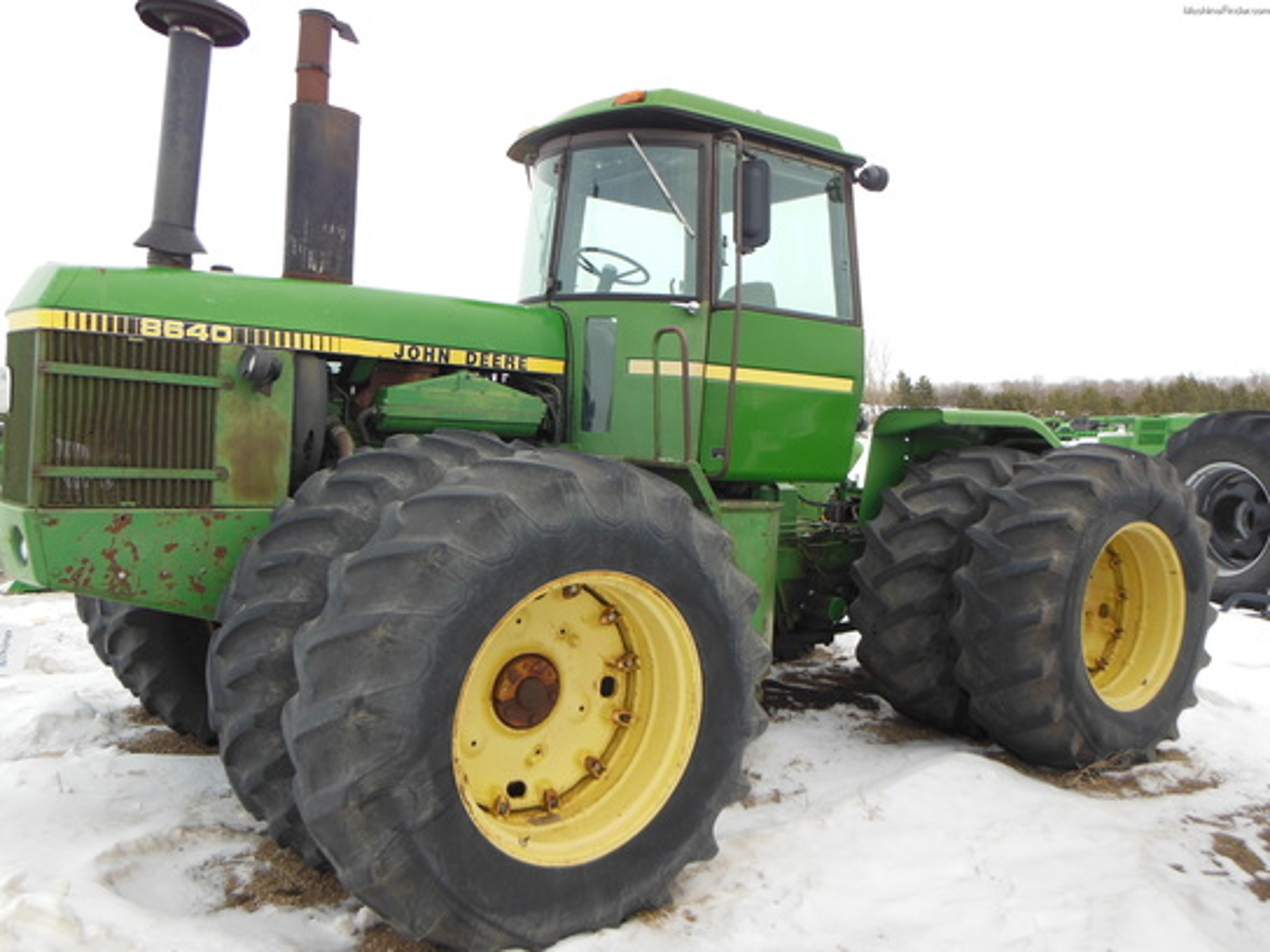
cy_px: 476
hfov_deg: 61.7
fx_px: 1064
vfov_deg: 48.2
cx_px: 635
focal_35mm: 29
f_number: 3.3
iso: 125
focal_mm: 5.2
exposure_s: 1/320
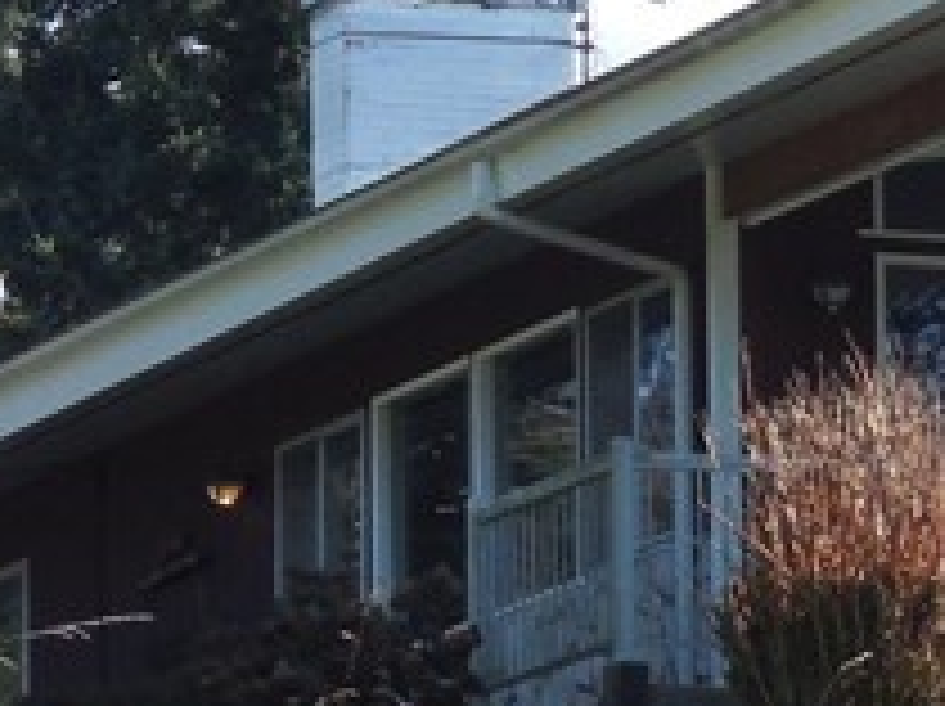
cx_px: 1930
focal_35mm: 395
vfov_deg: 3.8
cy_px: 558
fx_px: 10771
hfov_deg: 4.9
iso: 125
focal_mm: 14.5
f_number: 6.6
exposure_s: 1/200
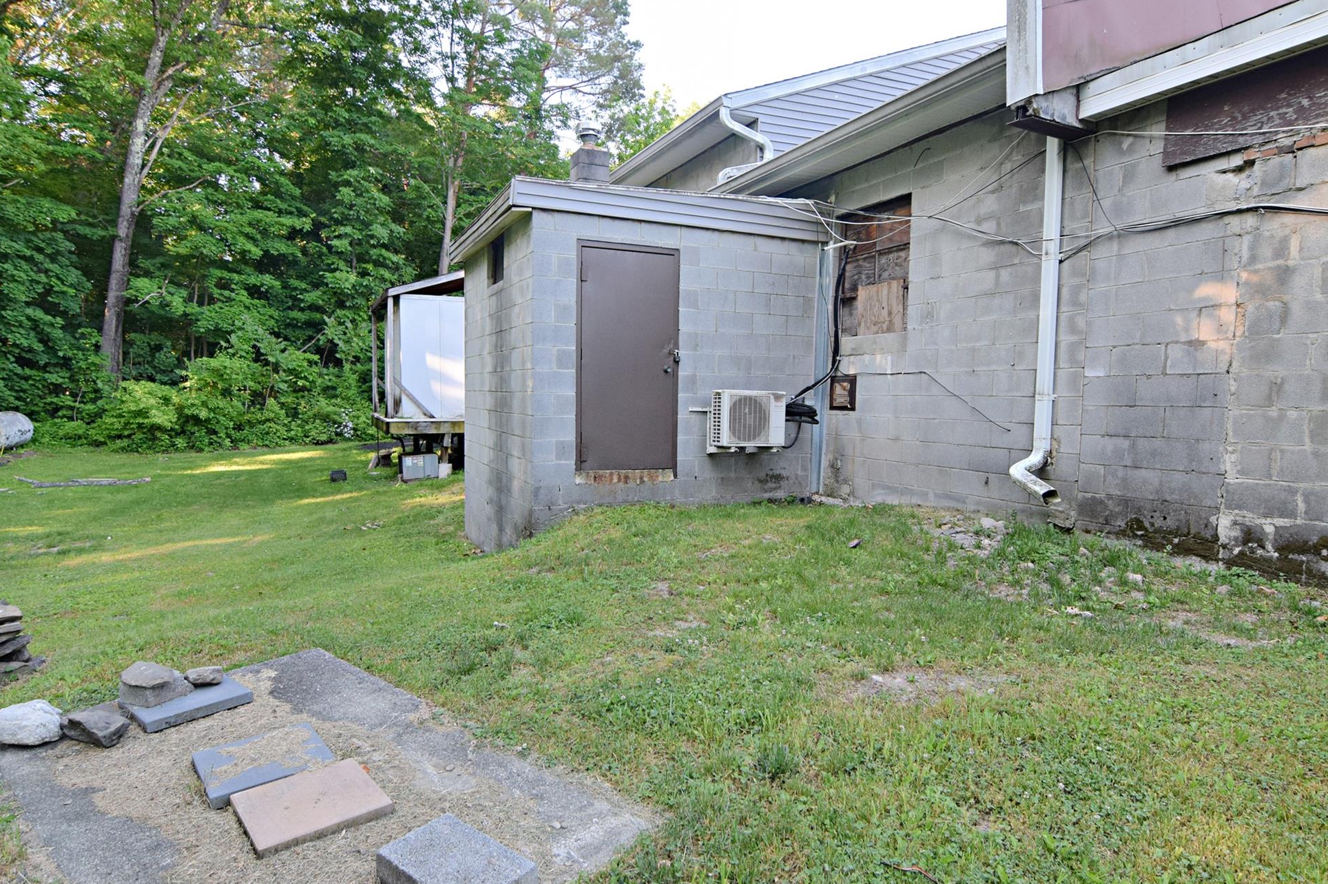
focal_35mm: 18
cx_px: 700
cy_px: 456
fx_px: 646
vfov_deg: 68.7
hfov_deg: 91.4
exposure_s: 1/125
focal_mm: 11
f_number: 5.6
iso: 400
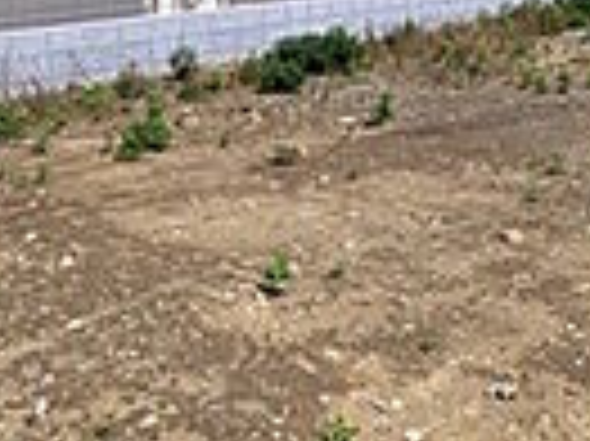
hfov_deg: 30.2
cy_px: -126
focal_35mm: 64
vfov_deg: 20.9
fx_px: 1090
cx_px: 243
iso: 48
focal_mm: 1.83
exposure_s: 1/2049
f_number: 2.2
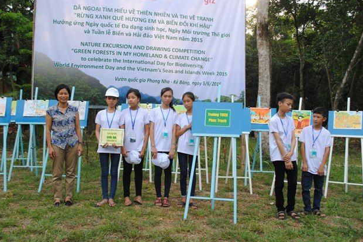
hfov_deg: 55.8
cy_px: 124
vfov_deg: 38.9
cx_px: 178
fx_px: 343
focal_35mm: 34
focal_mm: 22
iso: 200
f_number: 5.6
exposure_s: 1/125
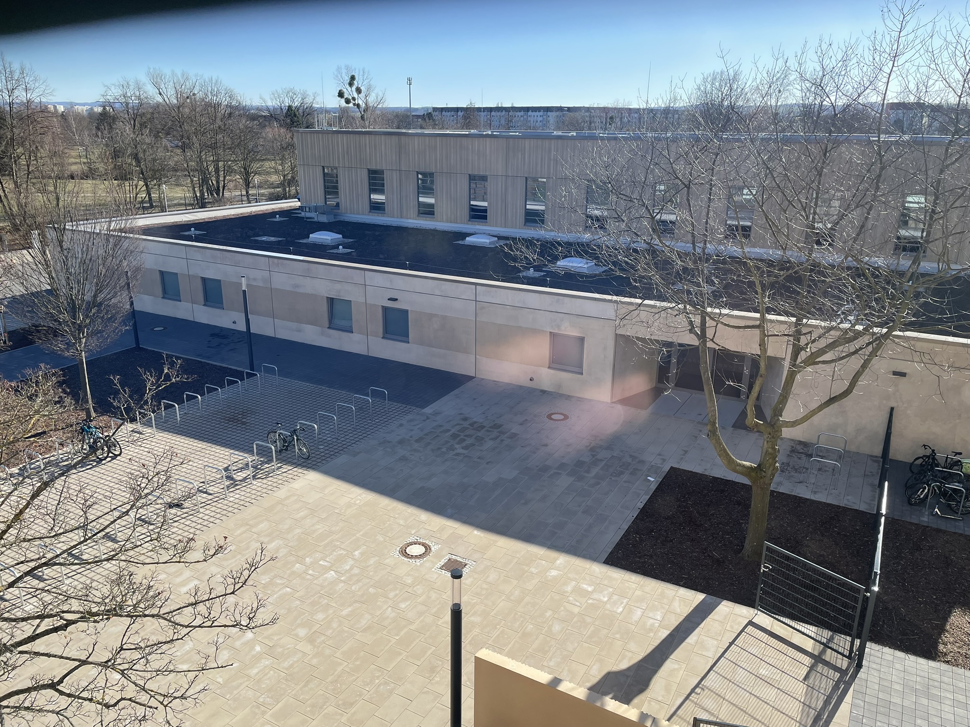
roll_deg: -0.5
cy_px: 364
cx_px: 485
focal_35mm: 26
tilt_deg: -17.8
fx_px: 729
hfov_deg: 67.3
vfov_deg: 53.1
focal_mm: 4.2
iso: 32
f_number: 1.6
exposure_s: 1/1511
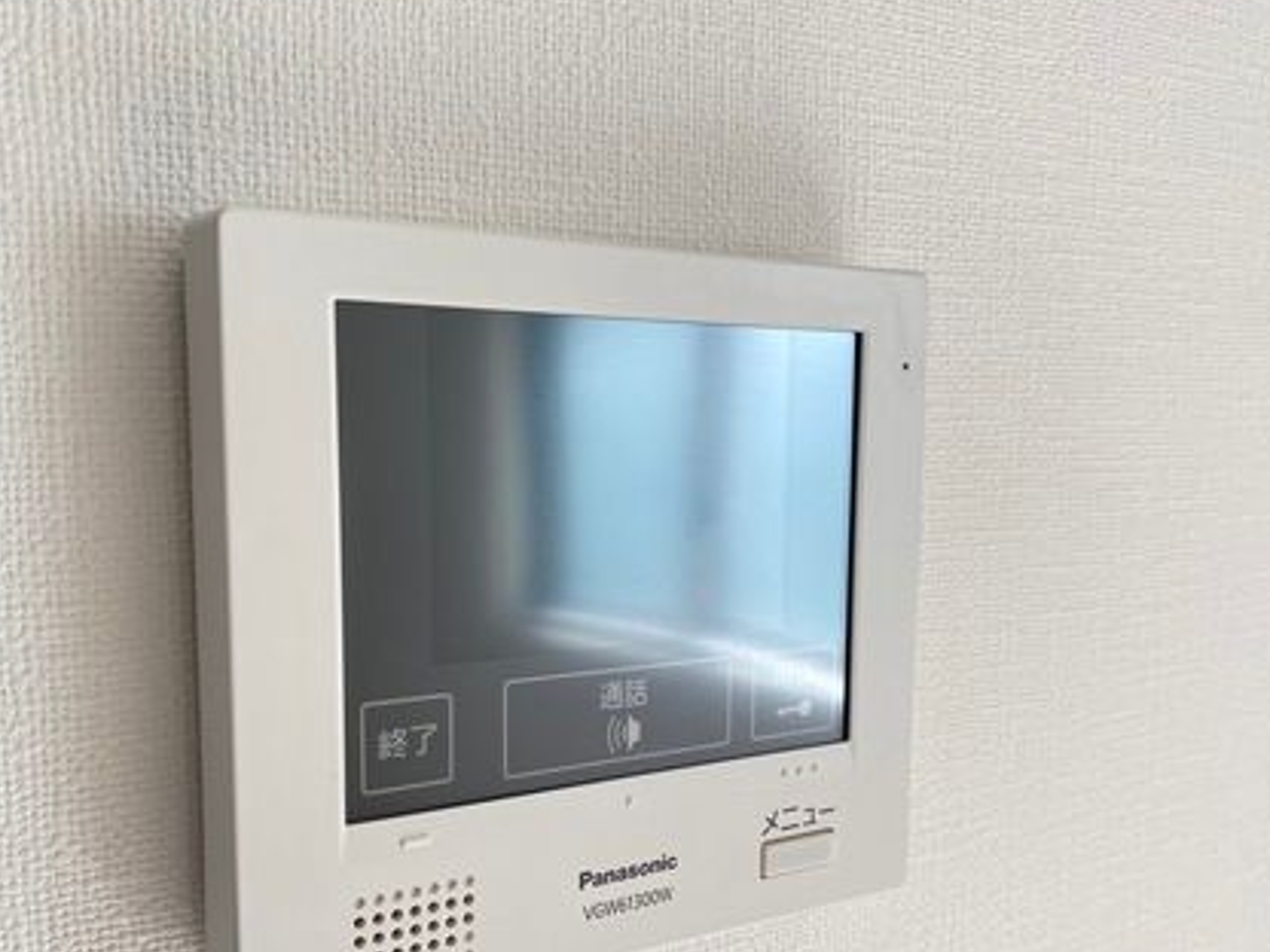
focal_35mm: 35
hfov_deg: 52.6
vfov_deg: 40.4
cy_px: 595
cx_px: 608
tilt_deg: -8.0
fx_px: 1284
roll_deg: -1.1
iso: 80
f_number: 1.8
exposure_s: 1/122
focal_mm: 4.25
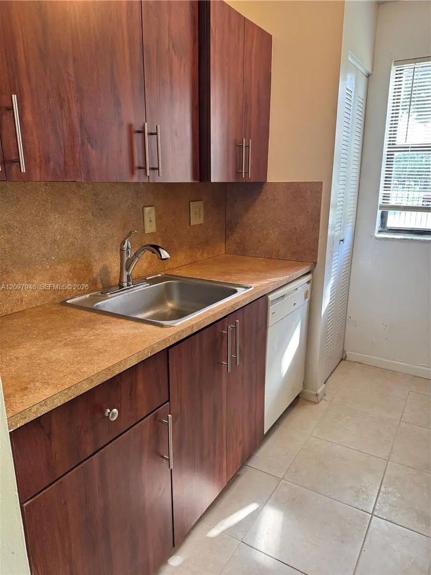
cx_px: 216
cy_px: 288
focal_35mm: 24
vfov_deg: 71.6
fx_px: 398
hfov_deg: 56.8
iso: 160
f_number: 1.78
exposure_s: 1/60
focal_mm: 6.76
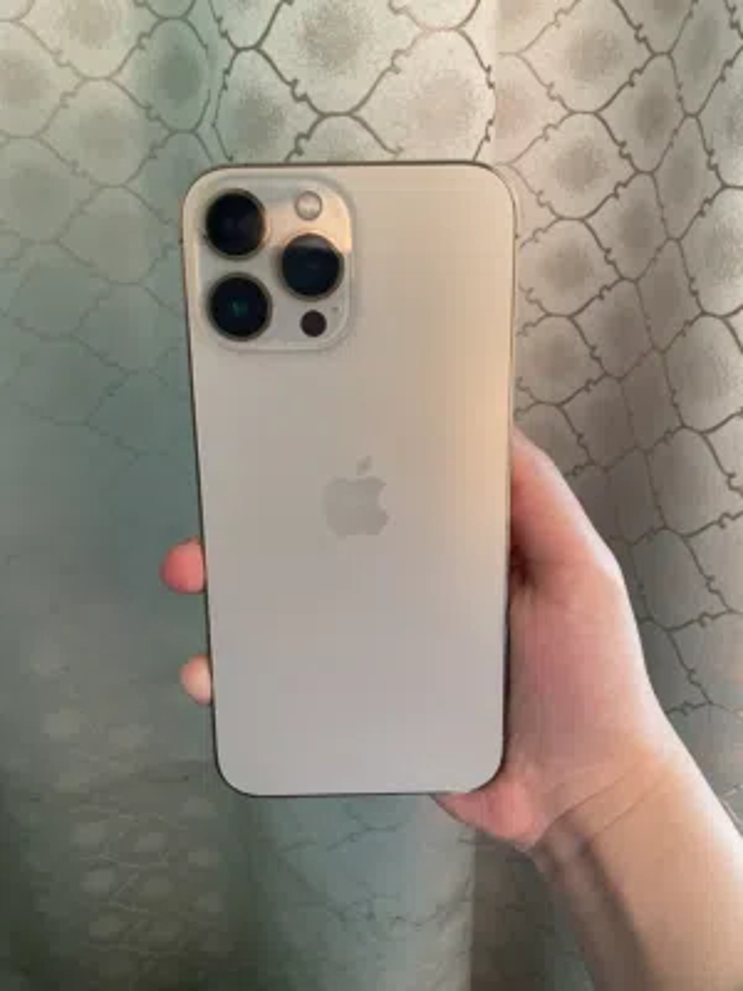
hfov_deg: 48.2
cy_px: 496
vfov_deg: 61.7
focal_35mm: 29
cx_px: 372
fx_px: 830
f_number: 1.8
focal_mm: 3
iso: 50
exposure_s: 1/50
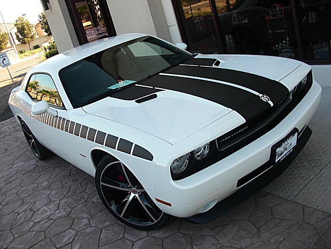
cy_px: 124
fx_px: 344
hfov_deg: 51.4
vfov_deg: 39.7
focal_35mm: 36
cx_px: 166
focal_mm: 6.3
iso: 50
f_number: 2.8
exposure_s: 1/160
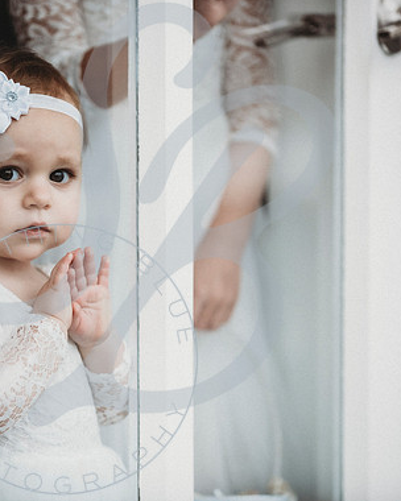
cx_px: 128
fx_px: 2655
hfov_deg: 8.6
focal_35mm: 179
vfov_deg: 10.8
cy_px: 249
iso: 320
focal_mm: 125
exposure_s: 1/500
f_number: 2.8
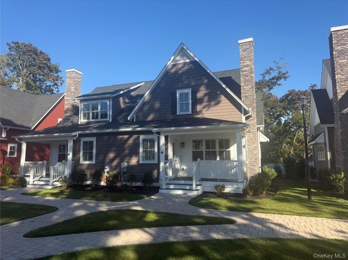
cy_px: 130
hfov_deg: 71.6
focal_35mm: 24
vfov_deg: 56.8
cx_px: 174
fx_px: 241
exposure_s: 1/2232
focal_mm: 6.76
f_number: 1.78
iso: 80
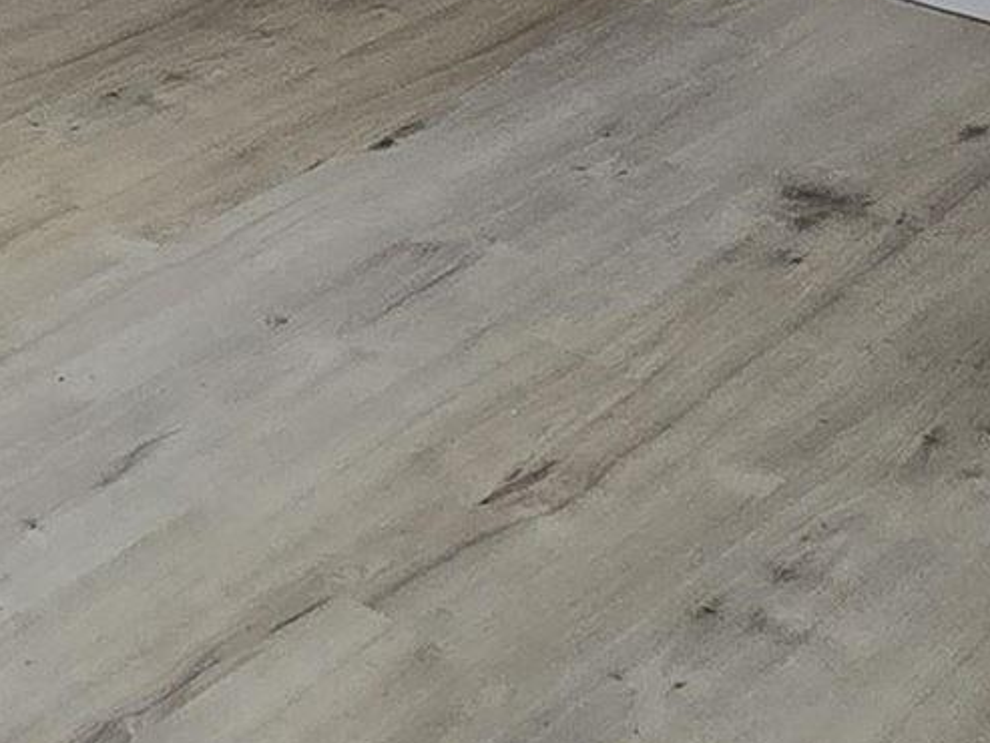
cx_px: 157
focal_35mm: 81
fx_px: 2317
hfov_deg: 23.6
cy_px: -643
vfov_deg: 15.4
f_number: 2.2
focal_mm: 2.2
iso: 160
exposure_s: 1/100
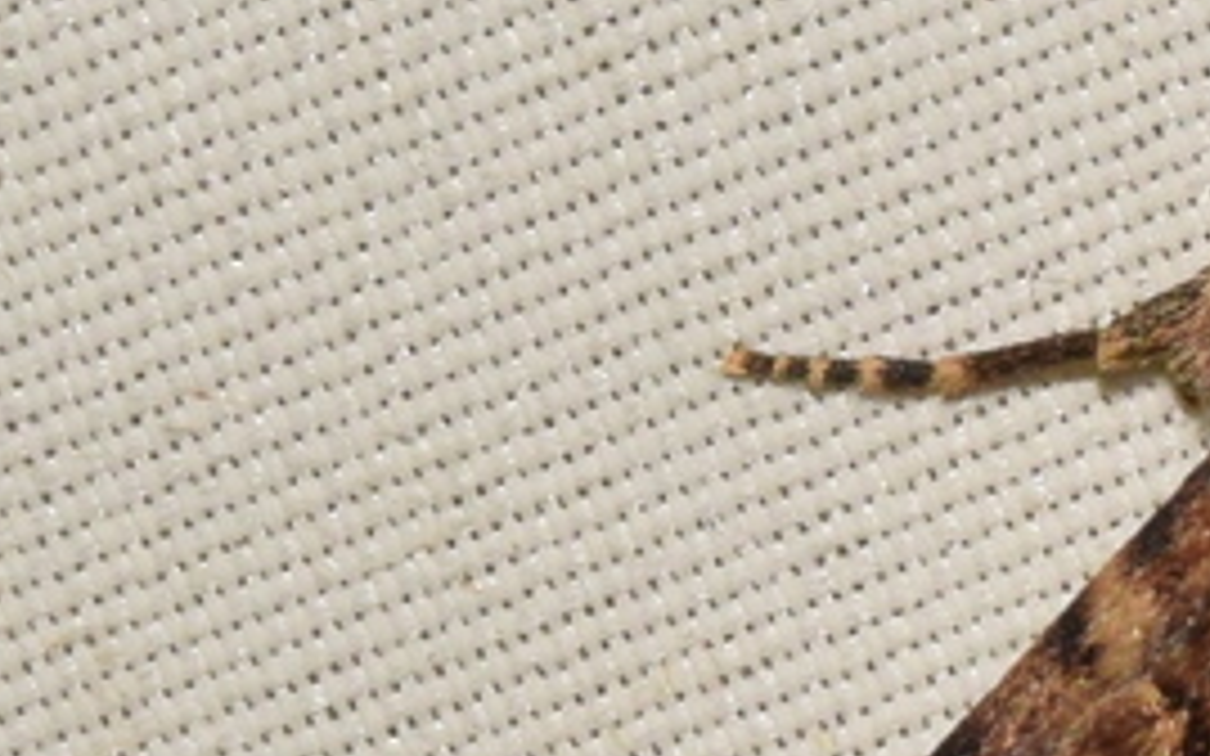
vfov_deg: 1.7
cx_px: 1370
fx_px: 25189
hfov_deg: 2.7
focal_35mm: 764
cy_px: 927
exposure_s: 1/160
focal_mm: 140
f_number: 14
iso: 500
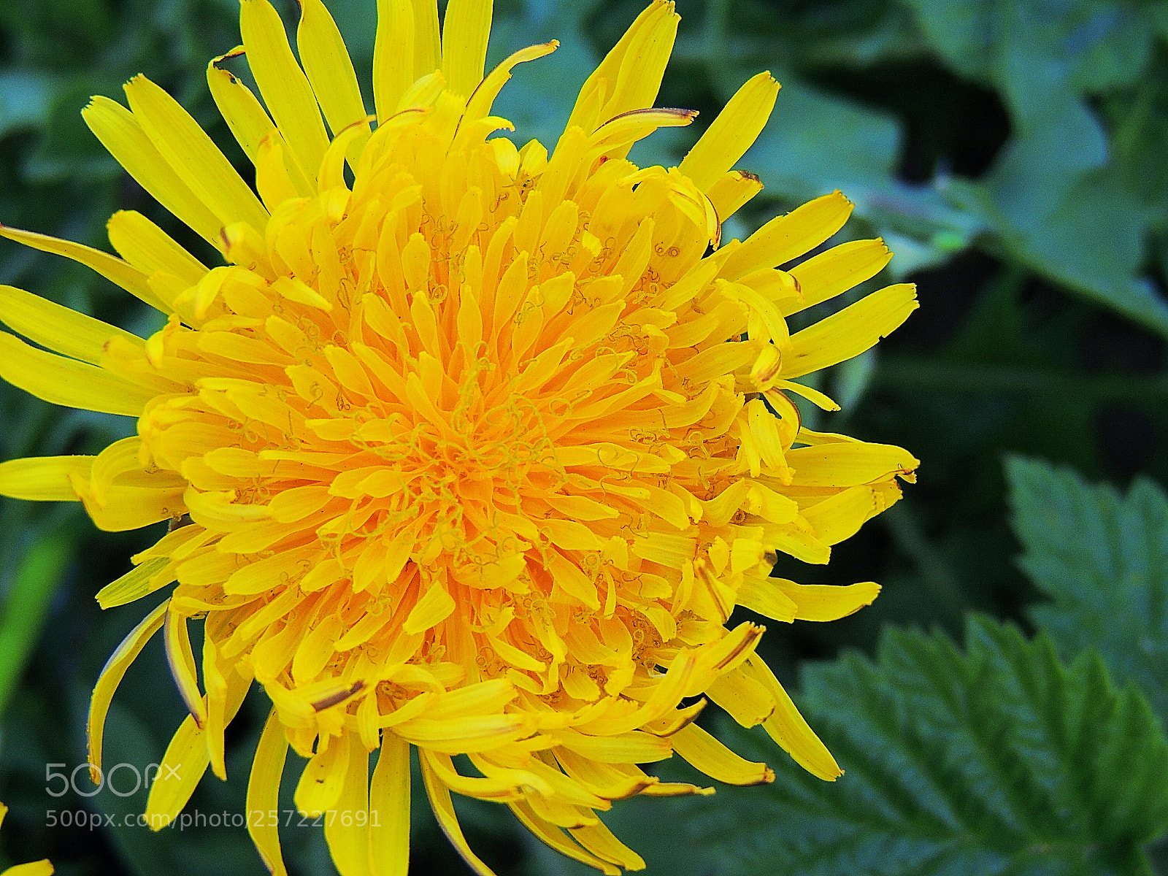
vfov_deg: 21.0
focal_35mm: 70
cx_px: 584
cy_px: 438
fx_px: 2362
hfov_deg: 27.8
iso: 200
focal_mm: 12.4
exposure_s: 1/320
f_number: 3.9
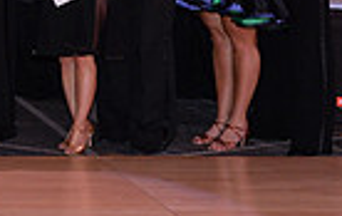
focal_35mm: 162
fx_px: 1514
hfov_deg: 11.8
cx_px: -290
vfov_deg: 8.0
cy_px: -118
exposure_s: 1/250
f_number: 5.6
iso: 2000
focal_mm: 38
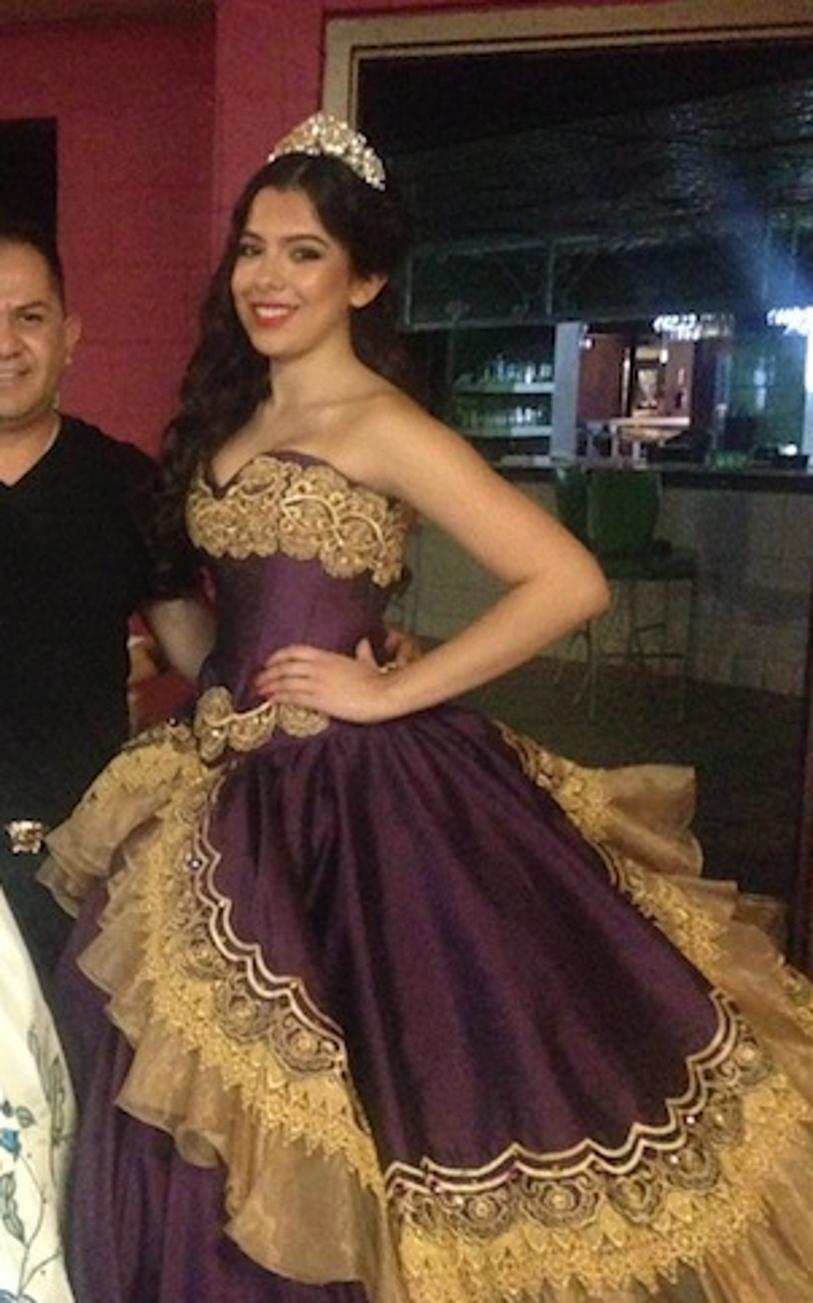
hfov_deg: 13.7
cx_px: 57
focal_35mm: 94
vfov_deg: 22.1
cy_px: 654
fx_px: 3336
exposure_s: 1/17
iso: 1600
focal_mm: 4.12
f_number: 2.4
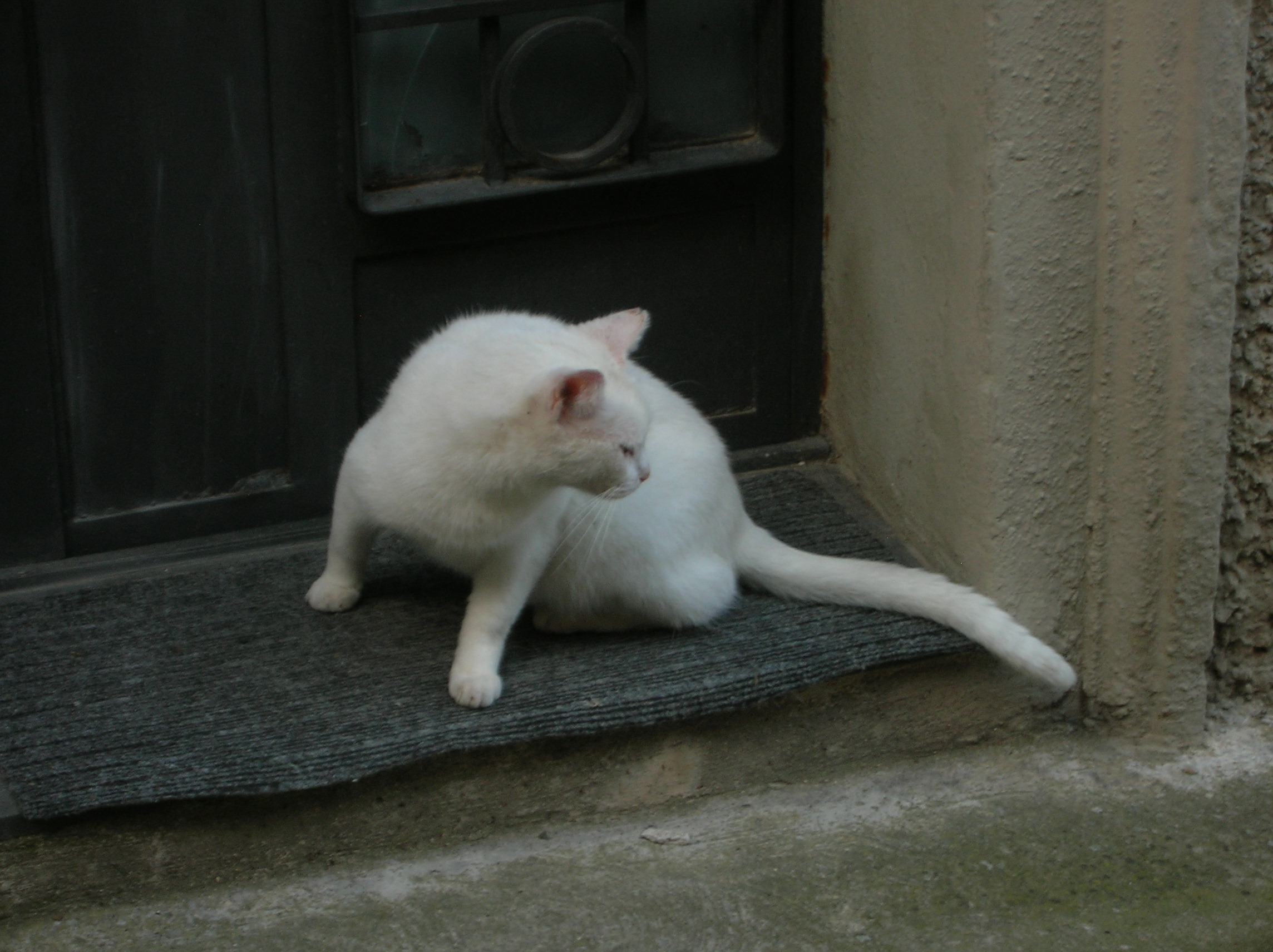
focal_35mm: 102
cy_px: 476
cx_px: 636
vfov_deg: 14.5
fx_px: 3748
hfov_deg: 19.3
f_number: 4.9
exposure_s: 1/59.8
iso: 50
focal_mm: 17.1
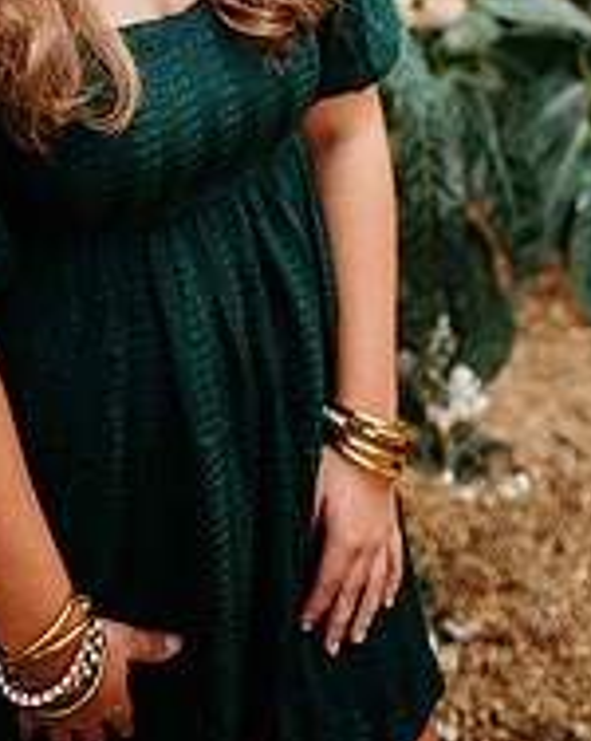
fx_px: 1183
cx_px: 95
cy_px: -110
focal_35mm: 54
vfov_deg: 30.4
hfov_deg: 27.3
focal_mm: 24
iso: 640
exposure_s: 1/250
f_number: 2.2
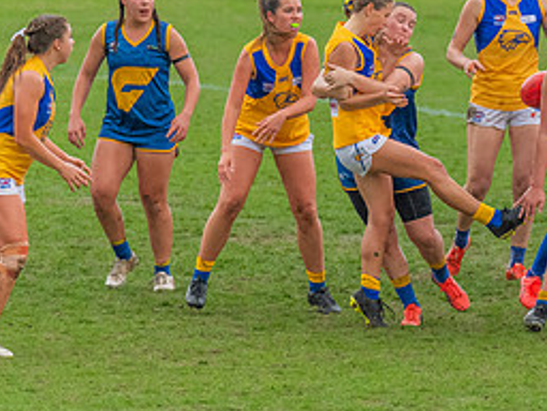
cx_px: 476
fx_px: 18283
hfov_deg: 1.7
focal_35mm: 1157
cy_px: 138
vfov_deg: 1.3
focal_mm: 450
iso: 2200
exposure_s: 1/1600
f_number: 6
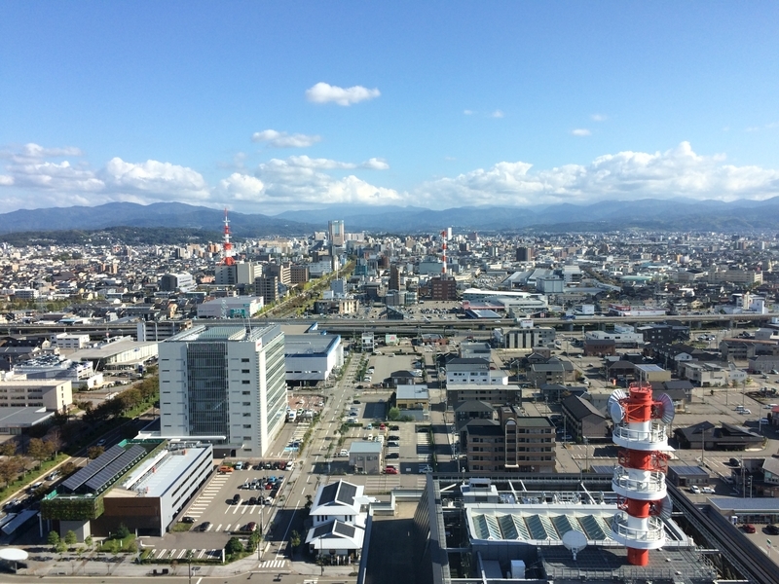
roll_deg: +0.1
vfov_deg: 48.2
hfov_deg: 61.7
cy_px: 292
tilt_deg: -5.9
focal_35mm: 29
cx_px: 390
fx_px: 653
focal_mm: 4.15
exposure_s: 1/1580
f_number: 2.2
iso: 32
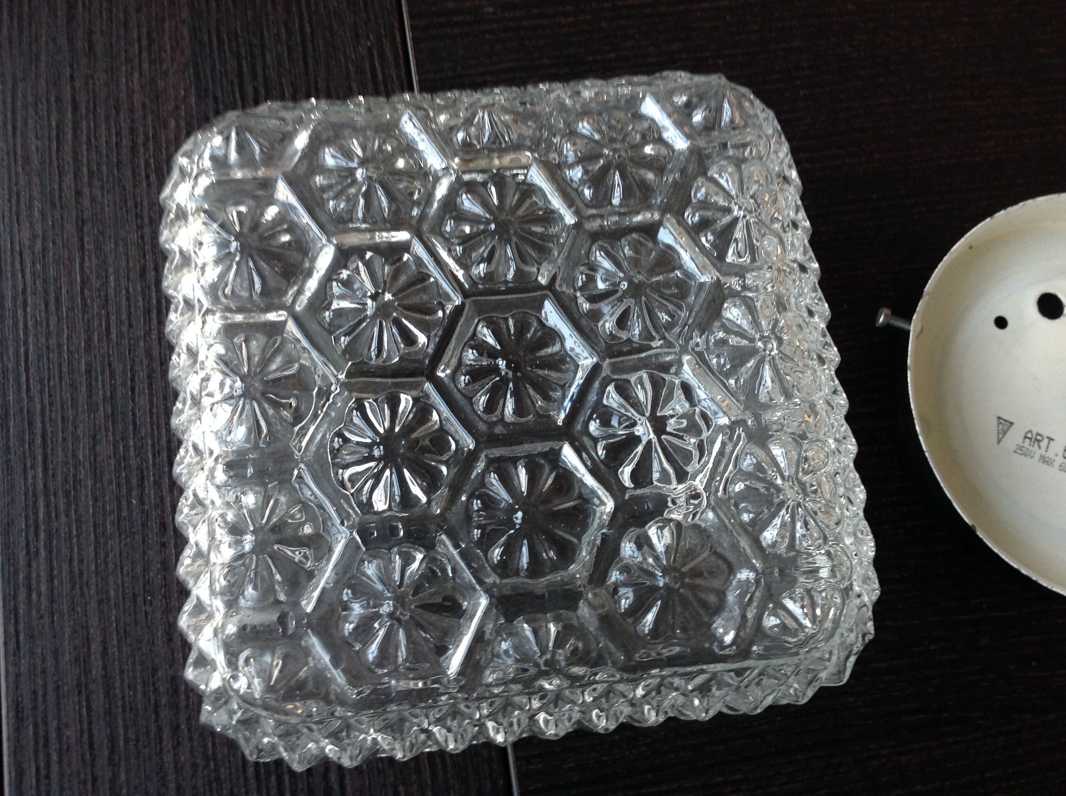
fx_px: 1076
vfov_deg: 40.6
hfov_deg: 52.7
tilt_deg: -76.6
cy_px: 398
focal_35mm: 35
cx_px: 533
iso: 125
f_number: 2.4
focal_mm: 4.28
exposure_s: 1/15
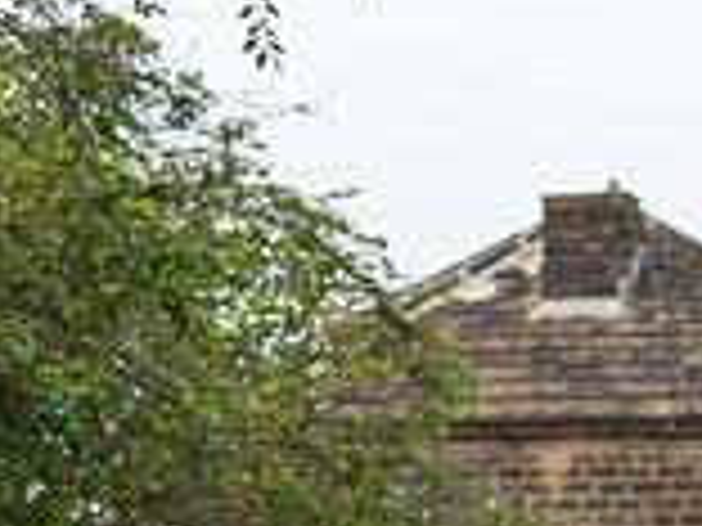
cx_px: -156
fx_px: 5577
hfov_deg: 7.1
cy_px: 764
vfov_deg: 5.4
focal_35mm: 275
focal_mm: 70
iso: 800
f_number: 4
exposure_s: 1/800
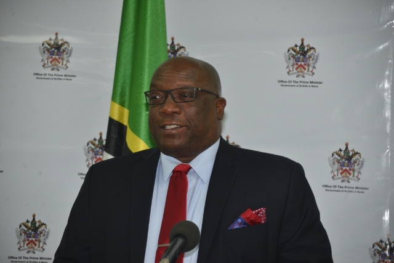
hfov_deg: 14.7
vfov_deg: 9.8
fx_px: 1532
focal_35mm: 140
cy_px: 132
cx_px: 197
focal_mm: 140
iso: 500
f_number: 6
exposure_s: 1/60
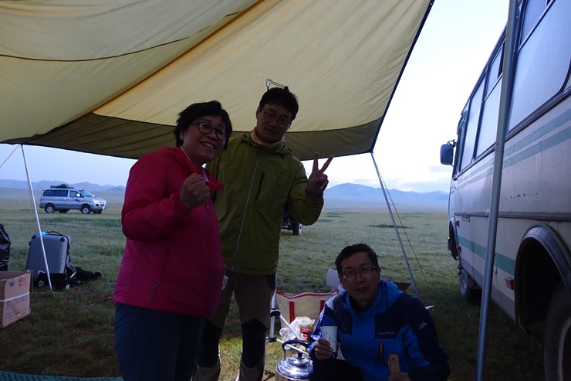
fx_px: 381
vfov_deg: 53.1
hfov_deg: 73.8
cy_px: 190
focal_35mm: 24
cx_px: 286
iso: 800
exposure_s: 1/30
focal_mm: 8.8
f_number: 1.8
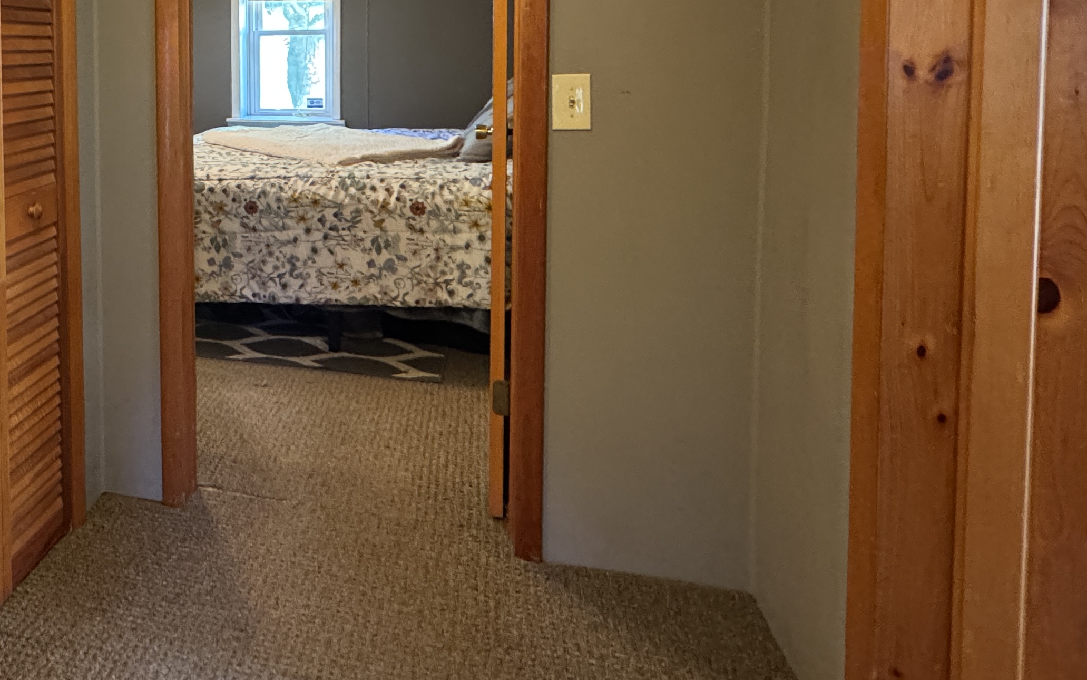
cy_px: 95
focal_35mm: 29
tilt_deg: -2.4
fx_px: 859
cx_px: 196
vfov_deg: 40.6
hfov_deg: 58.9
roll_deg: +1.0
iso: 800
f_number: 2.2
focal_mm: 2.22
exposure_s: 1/60
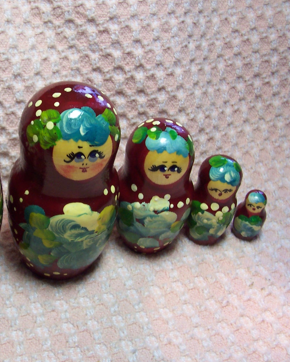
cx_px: 57
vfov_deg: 38.0
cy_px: 181
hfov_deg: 30.1
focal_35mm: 49
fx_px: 525
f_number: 2.8
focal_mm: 5.6
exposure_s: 1/30
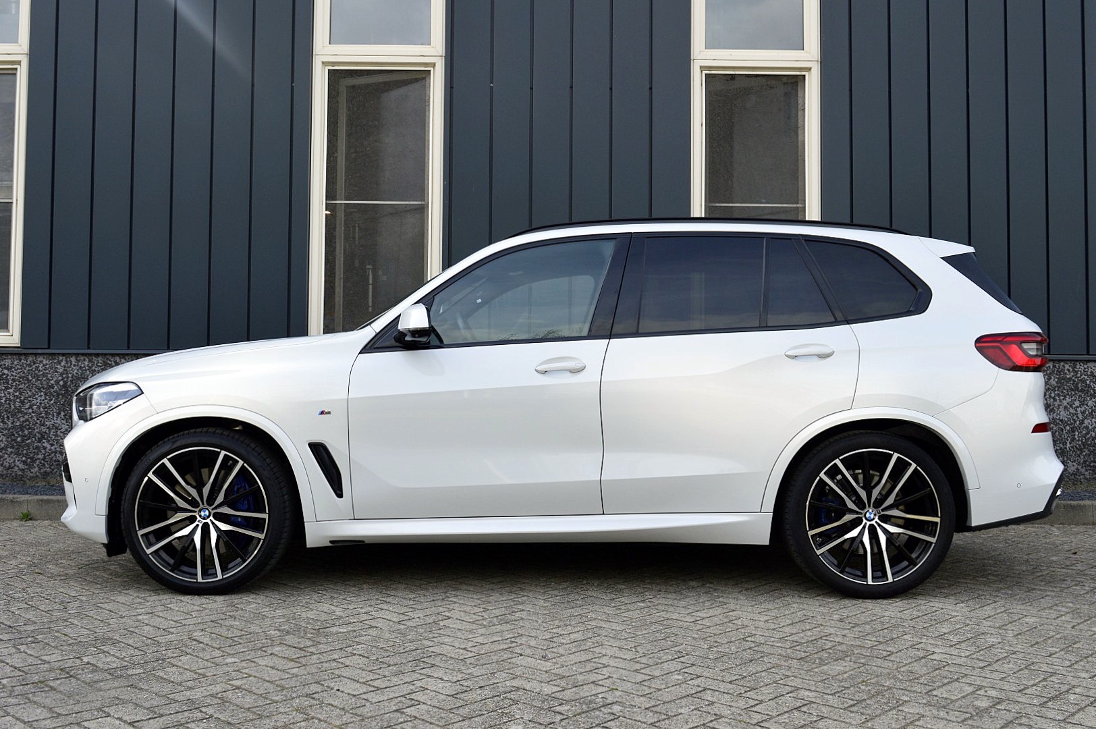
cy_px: 364
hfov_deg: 51.3
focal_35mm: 38
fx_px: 1141
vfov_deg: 35.4
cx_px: 548
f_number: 10
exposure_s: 1/250
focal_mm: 25
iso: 400
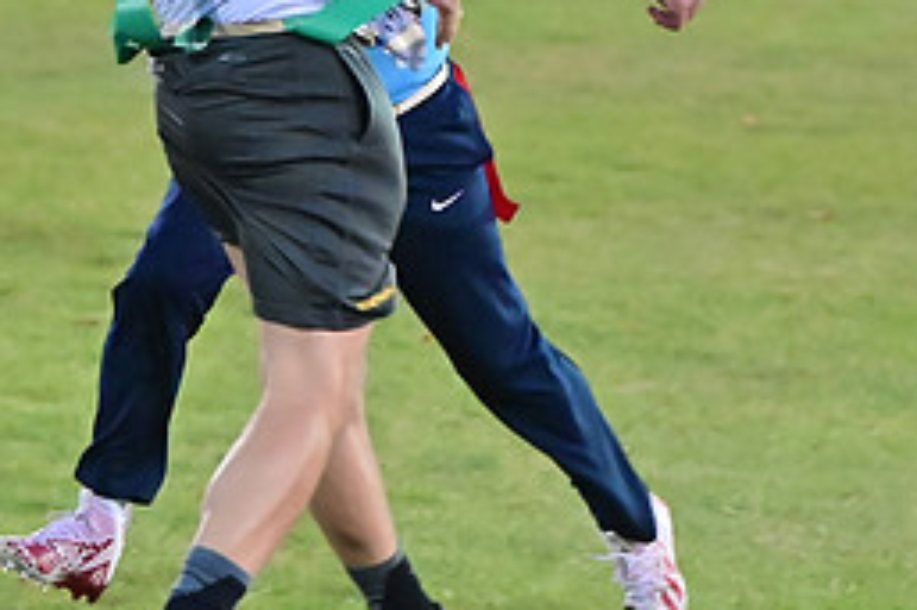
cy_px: 441
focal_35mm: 373
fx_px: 9495
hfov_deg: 5.5
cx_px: 510
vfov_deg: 3.7
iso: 6400
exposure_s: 1/500
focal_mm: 110
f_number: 4
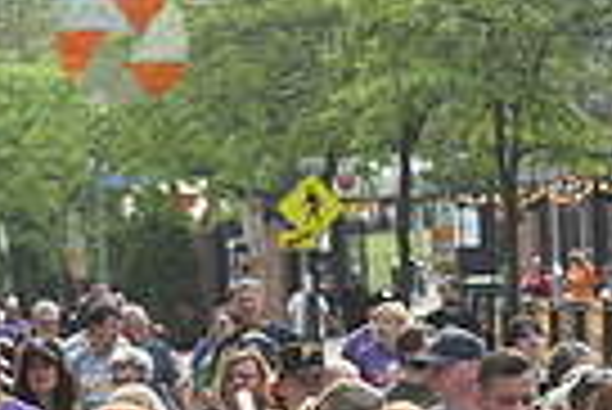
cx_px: 850
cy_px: 327
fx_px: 7641
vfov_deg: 3.1
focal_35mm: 449
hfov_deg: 4.6
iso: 1250
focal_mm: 70
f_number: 4
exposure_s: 1/1000
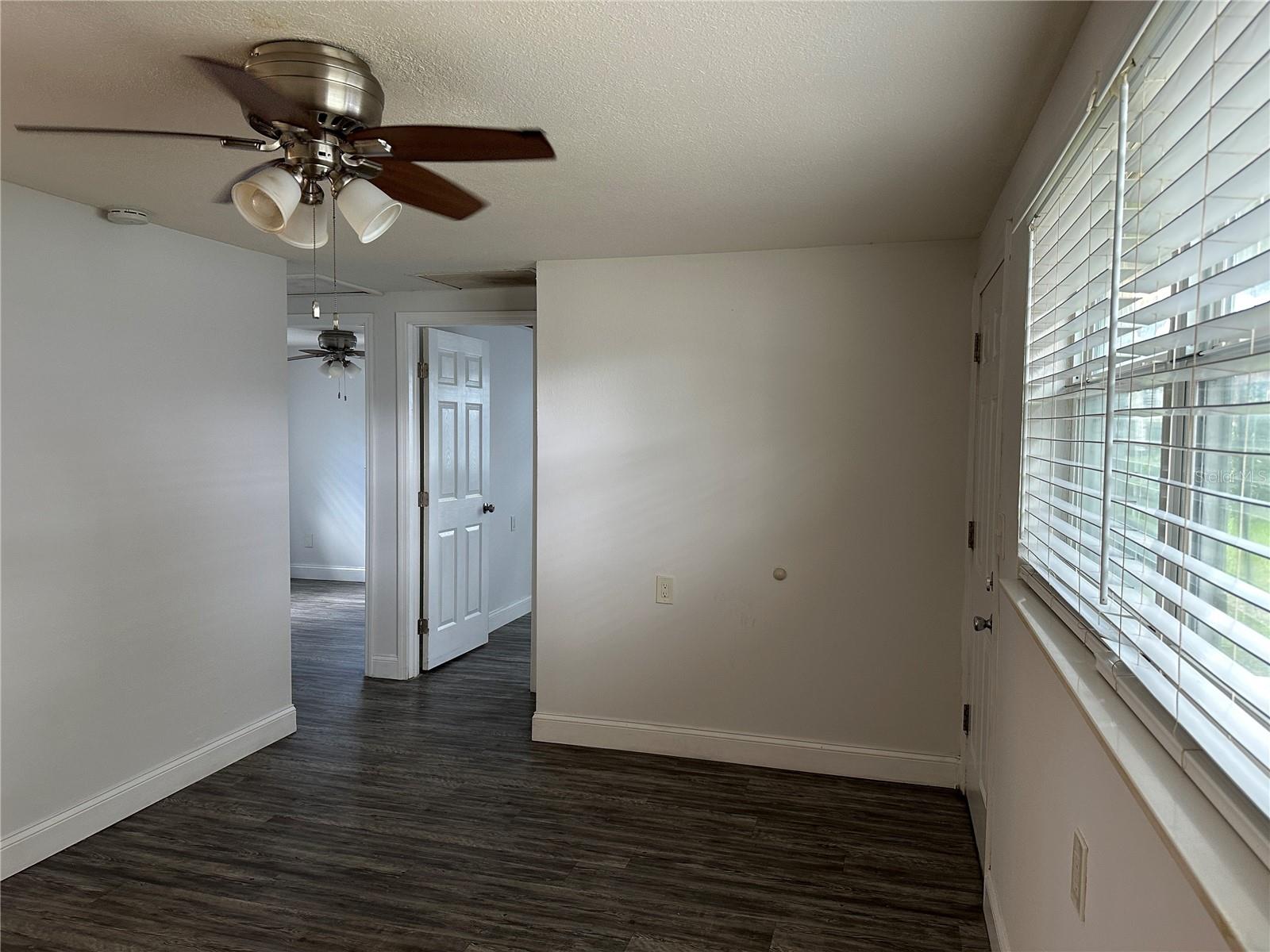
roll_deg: -0.9
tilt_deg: -2.4
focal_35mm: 24
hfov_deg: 71.6
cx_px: 635
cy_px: 476
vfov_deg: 56.8
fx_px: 881
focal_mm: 6.86
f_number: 1.78
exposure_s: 1/60
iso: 200
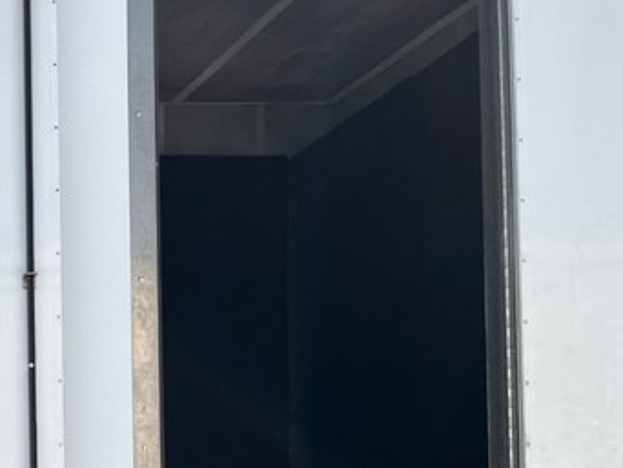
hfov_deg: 22.3
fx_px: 1369
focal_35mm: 76
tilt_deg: +0.3
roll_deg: +0.5
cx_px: -242
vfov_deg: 18.7
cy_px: 501
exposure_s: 1/3876
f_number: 1.6
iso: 50
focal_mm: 5.1
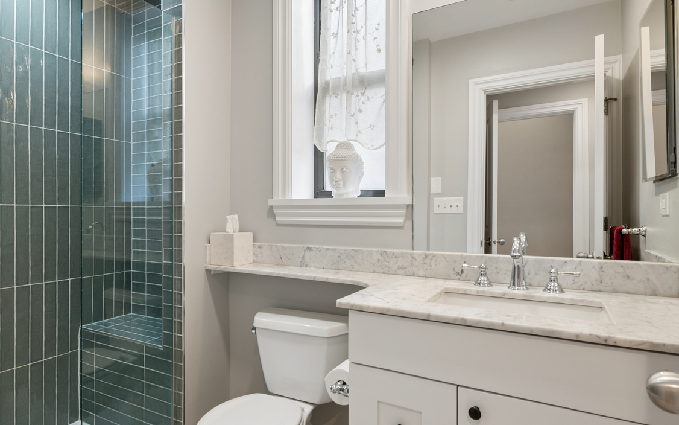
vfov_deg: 55.1
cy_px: 210
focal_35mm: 22
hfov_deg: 79.4
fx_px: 407
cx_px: 302
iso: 250
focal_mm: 15
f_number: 8
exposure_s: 1/13
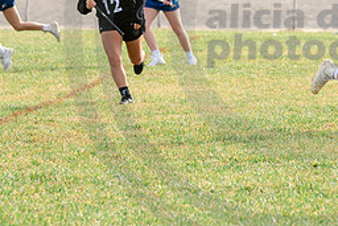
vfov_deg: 4.0
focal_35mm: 348
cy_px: 31
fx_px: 3269
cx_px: 311
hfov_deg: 5.9
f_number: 5
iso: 400
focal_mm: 145
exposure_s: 1/1600
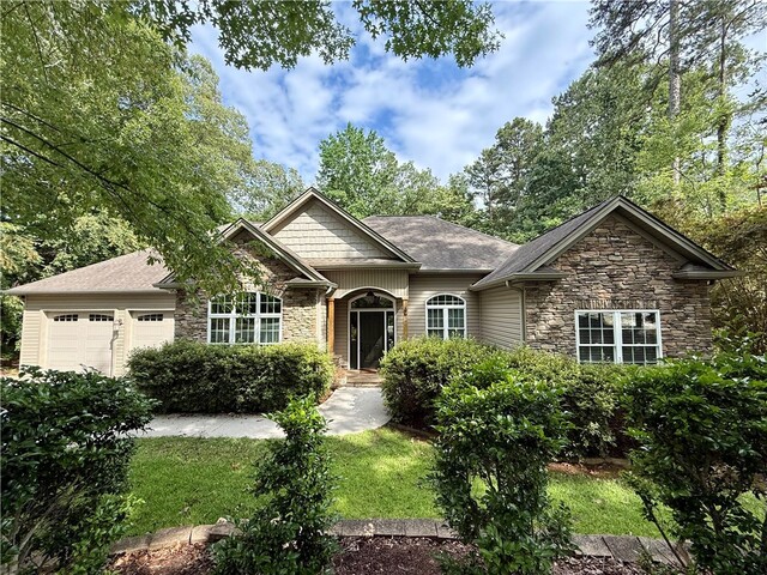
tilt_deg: +4.4
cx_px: 384
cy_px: 288
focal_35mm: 14
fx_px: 310
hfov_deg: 102.1
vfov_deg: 85.7
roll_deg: +0.4
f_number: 2.2
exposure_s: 1/664
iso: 64
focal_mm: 2.22
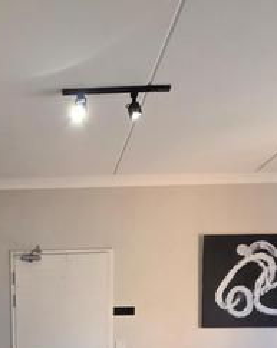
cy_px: 408
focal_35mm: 42
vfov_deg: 35.4
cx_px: 32
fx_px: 431
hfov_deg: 33.8
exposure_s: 1/100
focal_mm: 2.2
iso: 160
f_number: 1.9
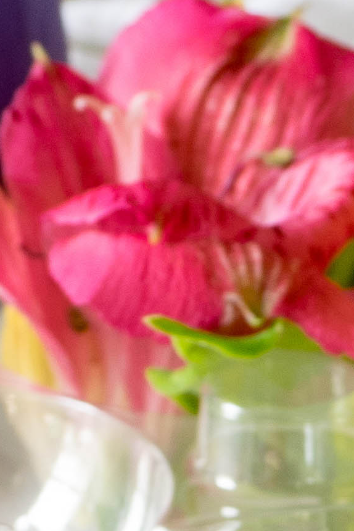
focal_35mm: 732
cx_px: 401
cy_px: 907
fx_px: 10796
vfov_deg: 2.8
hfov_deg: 1.9
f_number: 8
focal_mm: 70
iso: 100
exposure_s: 1/5
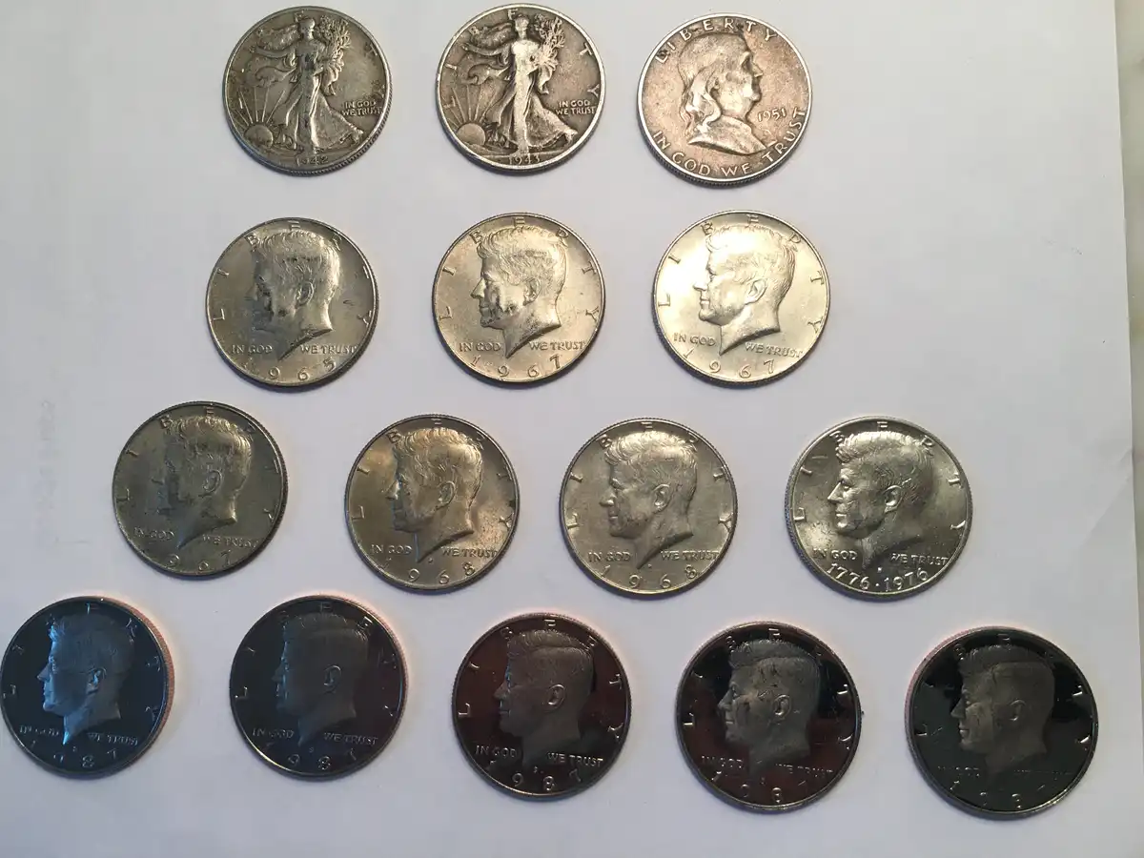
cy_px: 429
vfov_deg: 48.2
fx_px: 958
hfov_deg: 61.7
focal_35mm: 29
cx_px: 572
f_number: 2.2
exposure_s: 1/40
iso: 25
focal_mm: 4.15
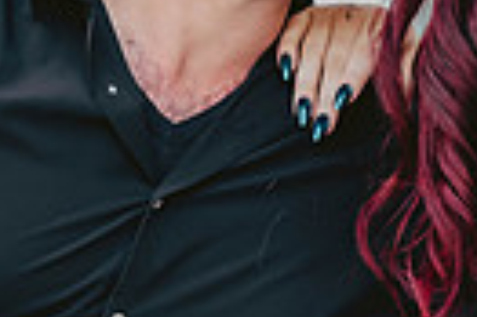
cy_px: 144
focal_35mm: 776
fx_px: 10269
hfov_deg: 2.7
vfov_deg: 1.8
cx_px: 171
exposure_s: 1/320
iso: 400
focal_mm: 175
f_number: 2.8
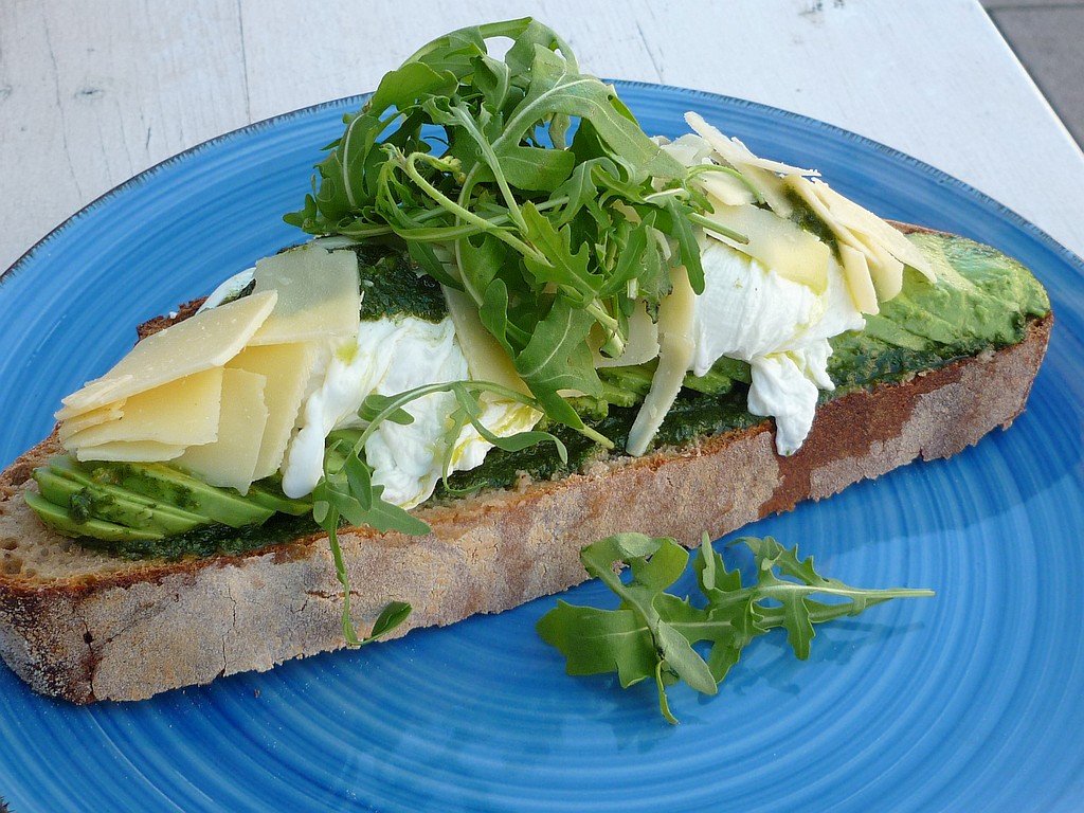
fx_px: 1722
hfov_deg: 34.9
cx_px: 542
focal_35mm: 55
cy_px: 406
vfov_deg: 26.6
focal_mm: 6.4
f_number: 3
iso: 80
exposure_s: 1/200
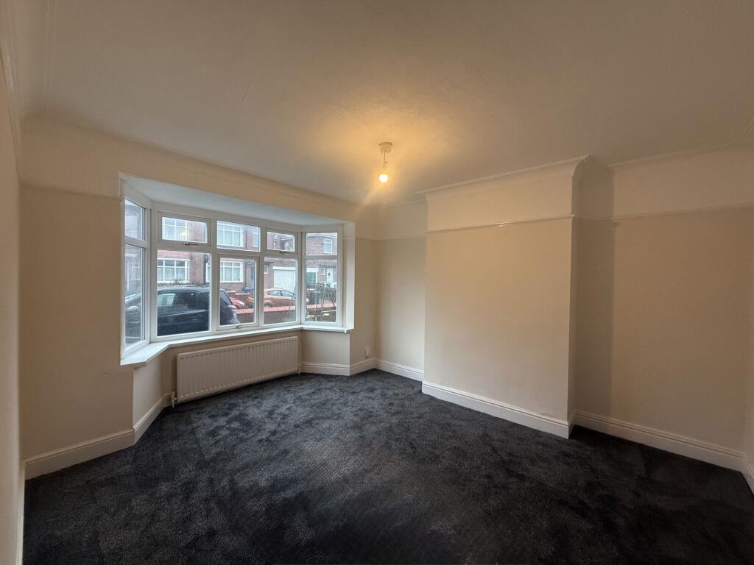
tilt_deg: -0.4
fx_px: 305
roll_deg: -0.8
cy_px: 282
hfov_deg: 102.1
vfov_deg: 85.7
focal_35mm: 14
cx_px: 377
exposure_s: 1/100
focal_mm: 2.22
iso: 250
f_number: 2.2
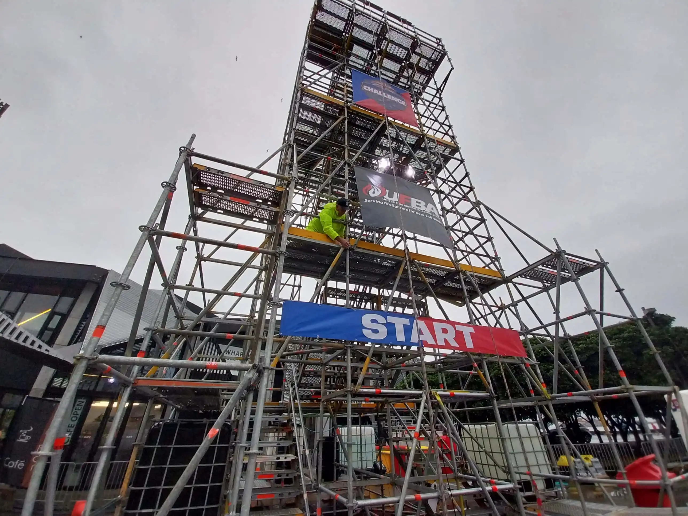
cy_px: 258
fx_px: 258
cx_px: 344
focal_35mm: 13
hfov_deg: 106.2
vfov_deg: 89.9
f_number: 2.2
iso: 64
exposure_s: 1/256
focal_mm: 1.3
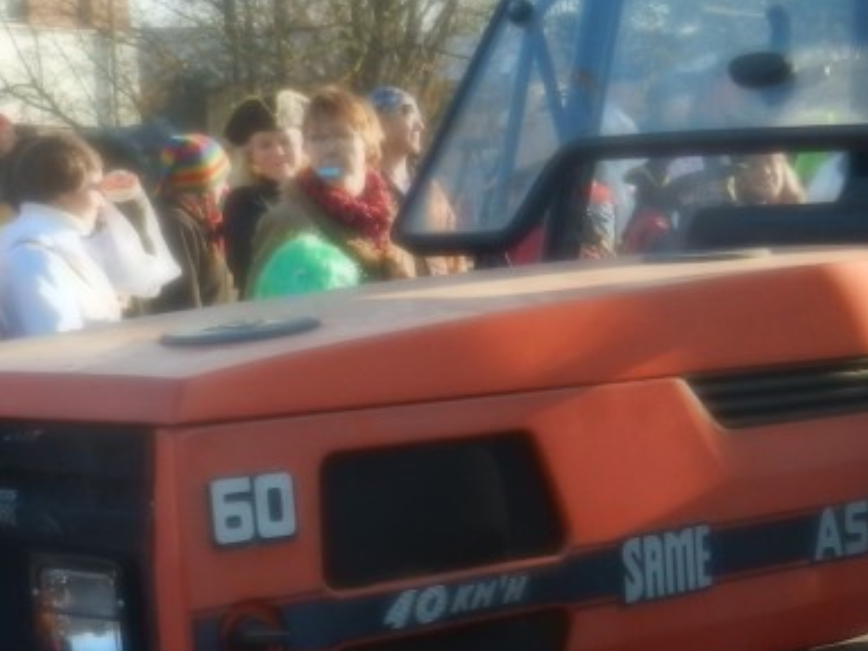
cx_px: 780
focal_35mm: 97
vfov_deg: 15.0
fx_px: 2432
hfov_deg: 19.9
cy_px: 603
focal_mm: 5.1
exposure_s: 1/320
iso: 160
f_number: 3.6
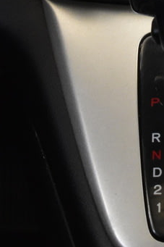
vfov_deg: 9.7
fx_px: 1423
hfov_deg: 6.5
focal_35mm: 208
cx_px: 238
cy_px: -89
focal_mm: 35
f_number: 5.6
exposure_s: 1/160
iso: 2500
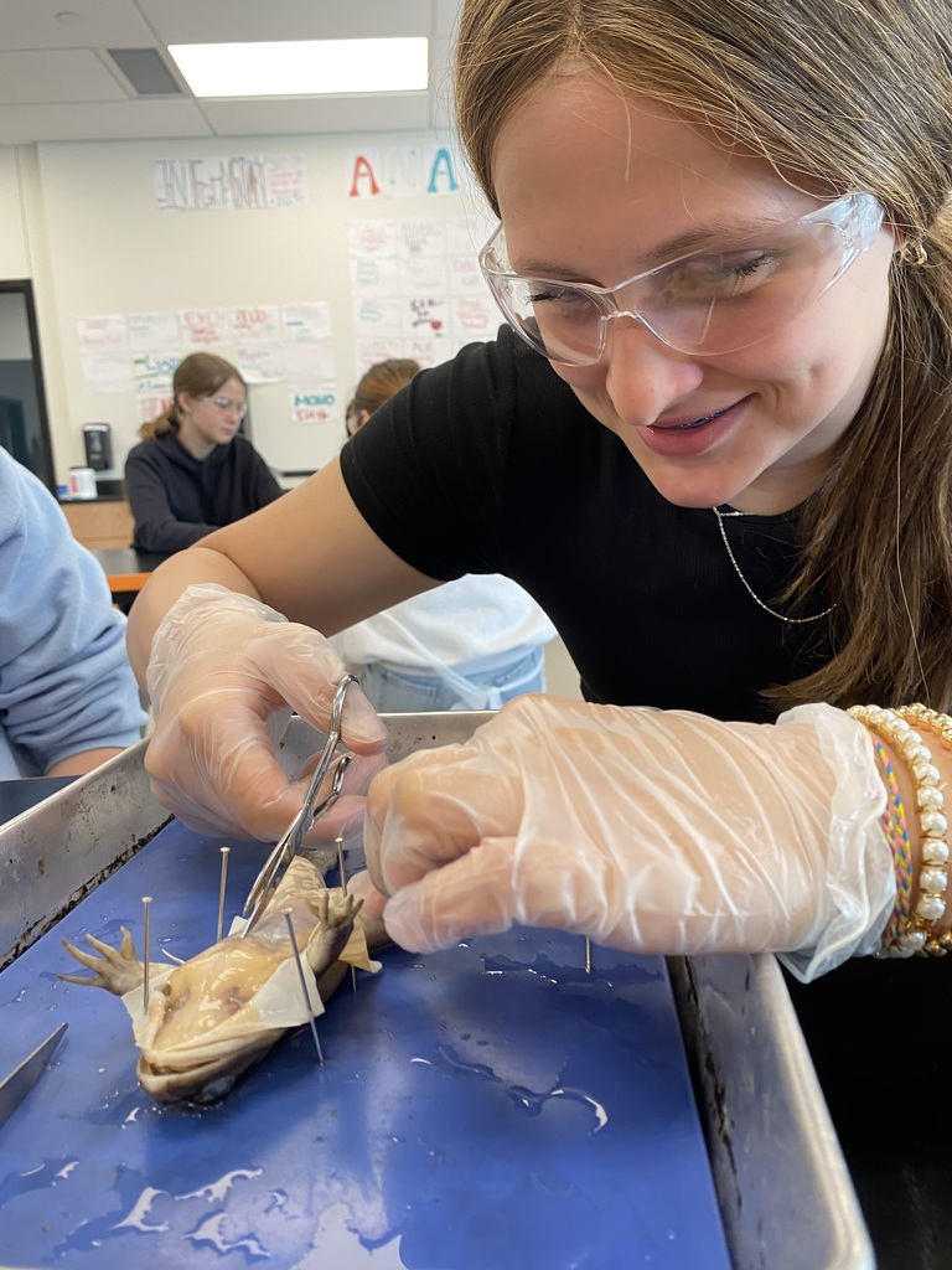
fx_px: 953
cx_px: 476
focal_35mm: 26
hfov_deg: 53.1
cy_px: 635
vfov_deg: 67.3
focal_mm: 4.25
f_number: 1.8
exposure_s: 1/60
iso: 160
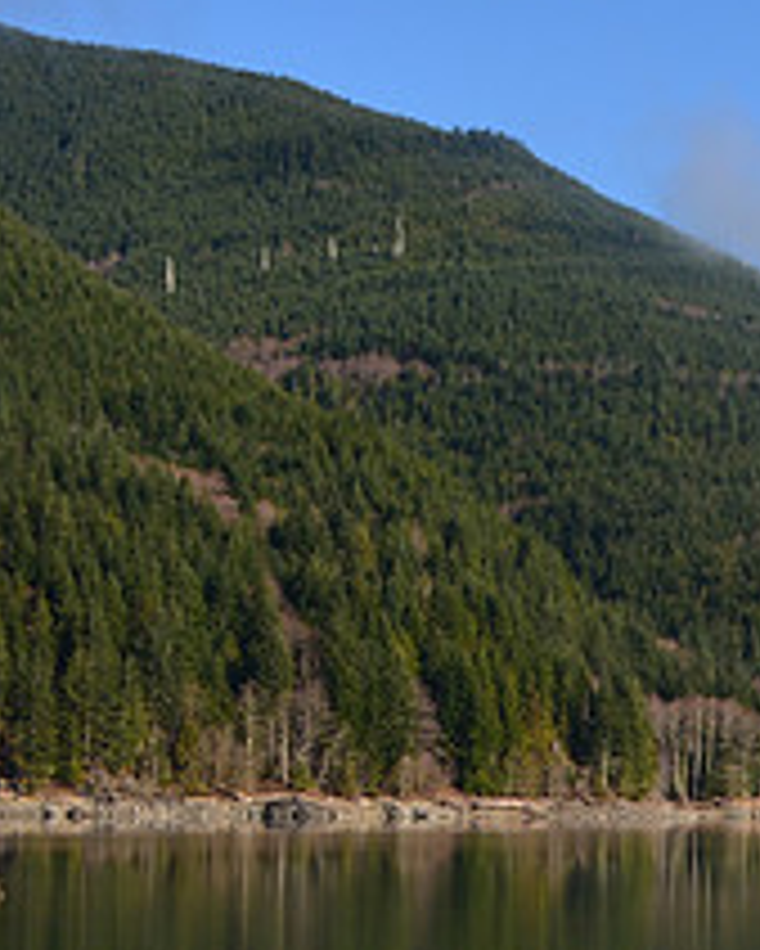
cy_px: 585
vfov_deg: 22.4
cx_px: 1264
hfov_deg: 16.0
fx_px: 2388
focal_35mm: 85
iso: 220
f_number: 10
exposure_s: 1/250
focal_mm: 22
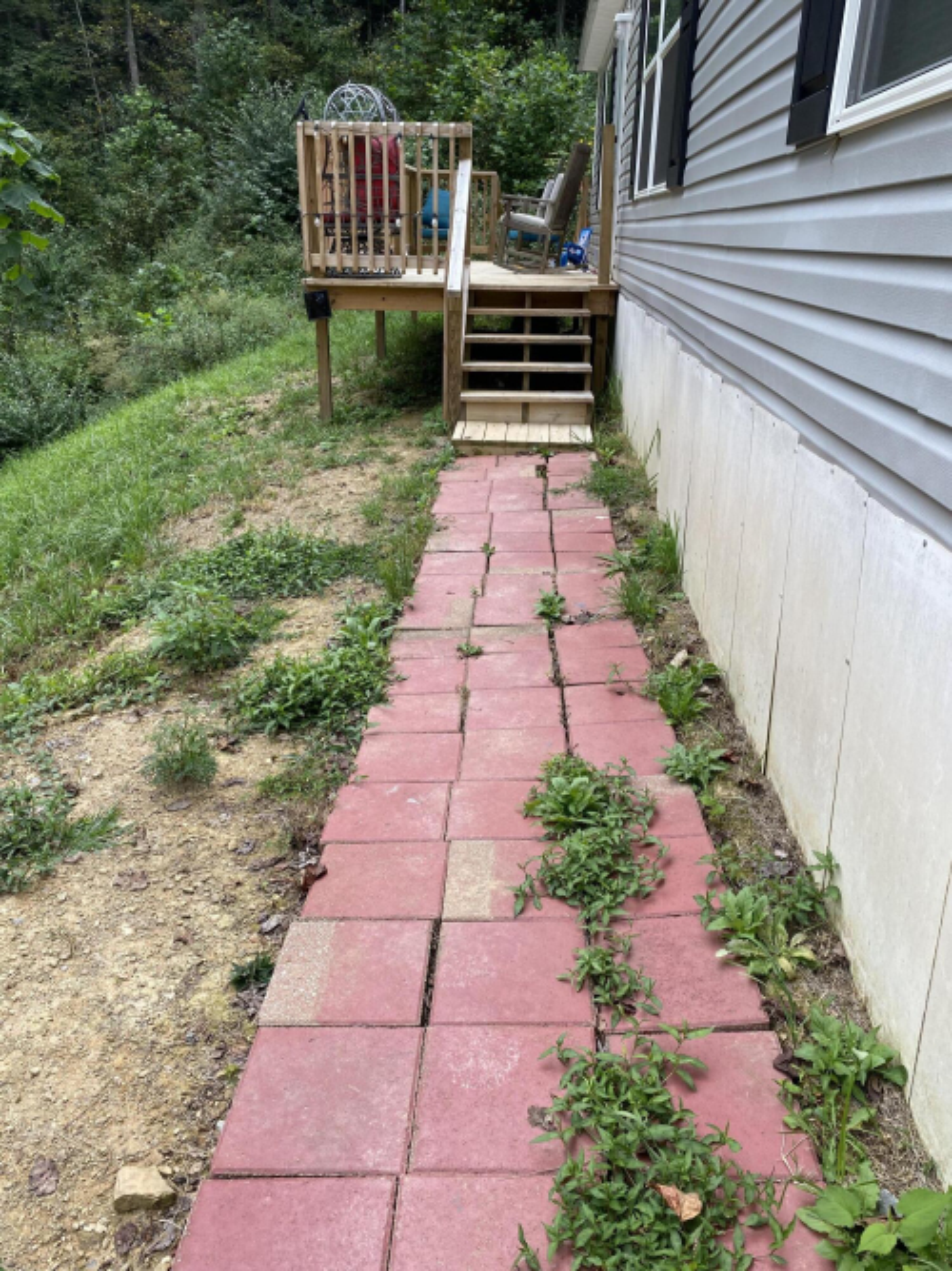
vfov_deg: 67.3
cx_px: 476
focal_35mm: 26
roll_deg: -1.2
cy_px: 636
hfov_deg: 53.0
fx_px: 954
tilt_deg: -21.5
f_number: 1.8
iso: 32
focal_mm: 4.25
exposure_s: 1/568
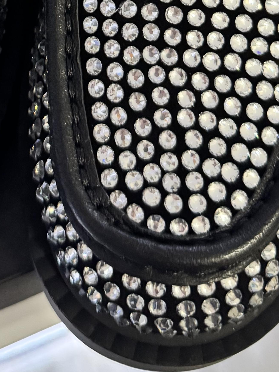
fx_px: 849
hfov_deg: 18.5
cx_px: 53
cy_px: -170
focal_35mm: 79
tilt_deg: -60.7
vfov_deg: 21.2
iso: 800
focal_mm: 6.76
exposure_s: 1/44
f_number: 1.78
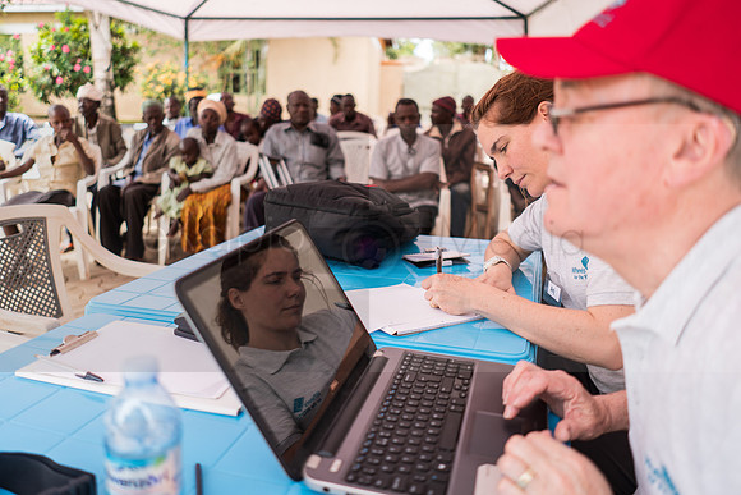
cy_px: 235
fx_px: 622
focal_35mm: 30
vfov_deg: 43.3
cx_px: 345
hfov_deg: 61.5
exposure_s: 1/400
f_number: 2
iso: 100
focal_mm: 28
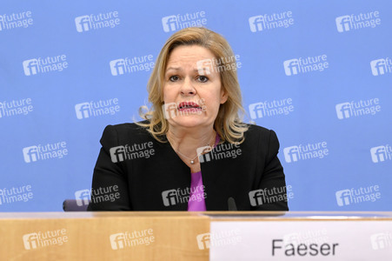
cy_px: 130
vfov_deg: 16.0
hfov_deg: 23.9
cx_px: 196
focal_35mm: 85
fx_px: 925
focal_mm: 85
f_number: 5.6
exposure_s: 1/640
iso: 4000
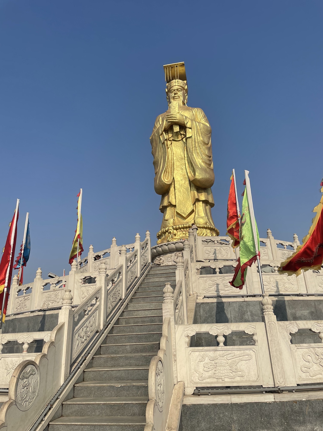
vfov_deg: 67.3
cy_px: 216
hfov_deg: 53.1
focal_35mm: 26
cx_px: 162
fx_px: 323
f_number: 1.6
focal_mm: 4.2
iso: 32
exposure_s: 1/6494
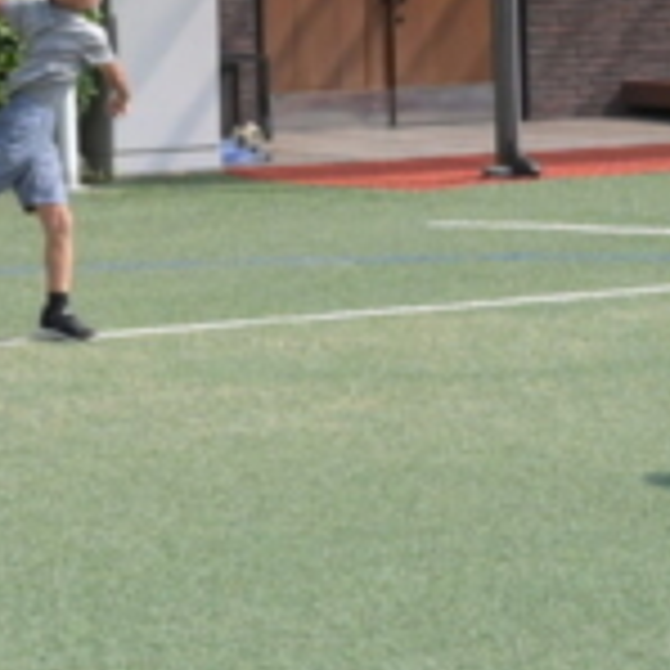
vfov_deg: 9.0
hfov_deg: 8.9
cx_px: 872
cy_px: 52
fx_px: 4226
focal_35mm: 193
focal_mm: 44
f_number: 6.3
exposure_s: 1/8000
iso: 2800
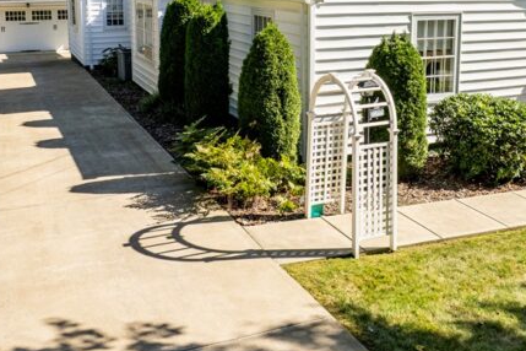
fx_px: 599
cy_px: 67
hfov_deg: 47.3
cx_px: 300
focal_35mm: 41
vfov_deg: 31.7
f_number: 2.8
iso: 100
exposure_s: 1/1250
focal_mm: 8.38
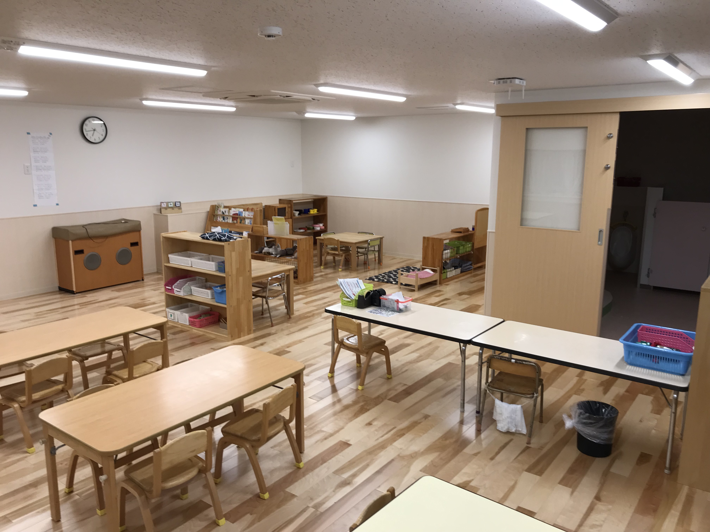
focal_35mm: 28
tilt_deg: -10.3
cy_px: 266
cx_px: 355
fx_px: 574
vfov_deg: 49.7
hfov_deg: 63.4
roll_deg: +0.1
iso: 20
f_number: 1.8
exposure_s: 1/50
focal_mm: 3.99
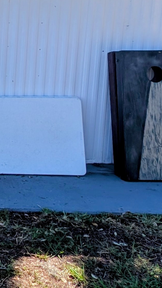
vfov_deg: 42.3
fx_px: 367
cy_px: 94
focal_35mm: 48
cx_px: -120
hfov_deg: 19.4
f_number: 1.95
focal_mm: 2.23
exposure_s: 1/1271
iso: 41
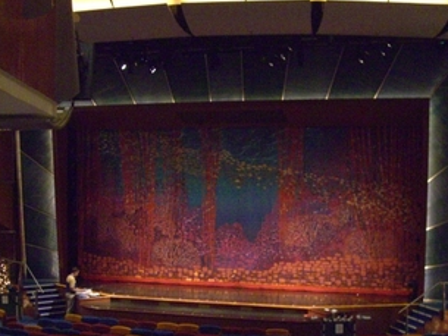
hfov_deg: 34.3
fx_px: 725
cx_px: 238
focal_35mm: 56
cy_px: 239
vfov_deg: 25.9
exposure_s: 1/15
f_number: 2.8
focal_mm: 7.9
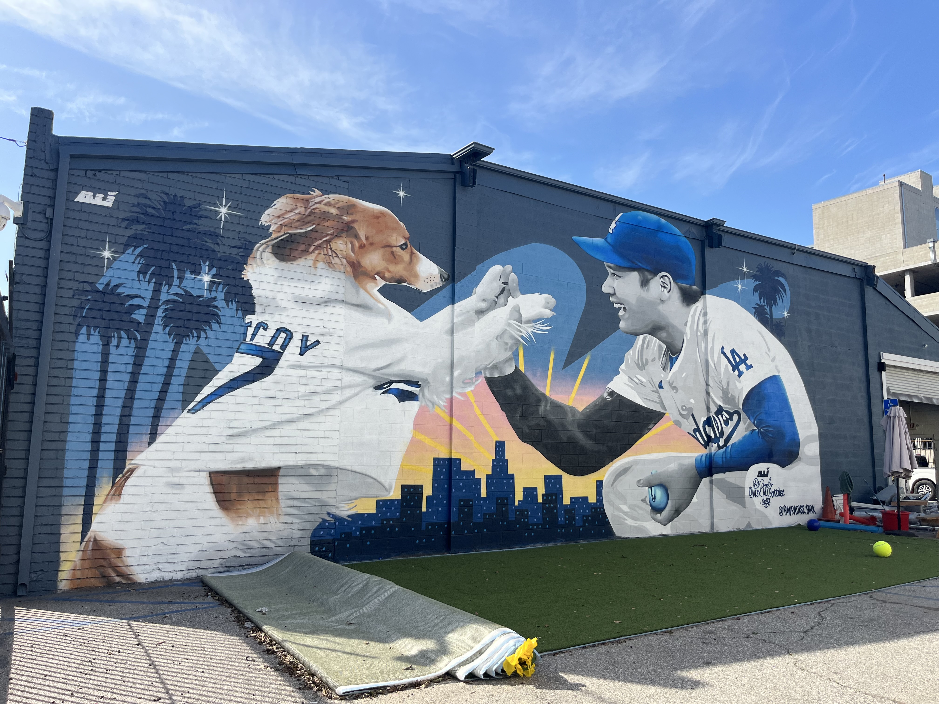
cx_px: 470
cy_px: 352
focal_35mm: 26
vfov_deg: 53.1
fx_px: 705
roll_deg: -0.6
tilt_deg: +8.5
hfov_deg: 67.3
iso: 50
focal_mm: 5.1
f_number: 1.6
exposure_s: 1/2179
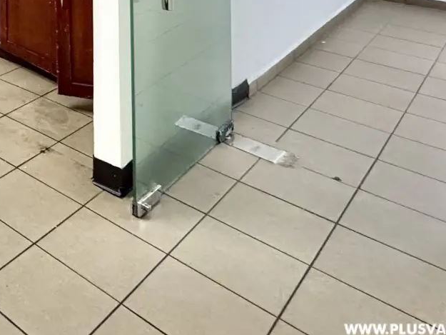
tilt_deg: -1.4
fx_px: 554
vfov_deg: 25.8
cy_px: -156
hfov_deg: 32.6
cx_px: -136
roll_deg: +1.1
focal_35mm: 43
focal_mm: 2.22
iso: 320
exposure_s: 1/60
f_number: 2.2
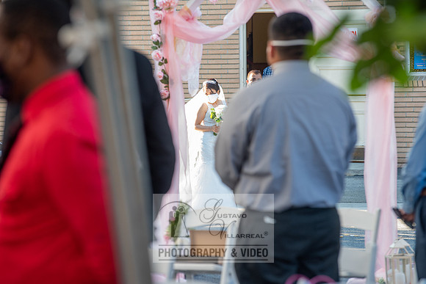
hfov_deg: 9.8
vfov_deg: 6.6
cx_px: 213
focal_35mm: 210
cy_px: 142
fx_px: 2482
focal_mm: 200
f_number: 5.6
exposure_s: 1/125
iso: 640
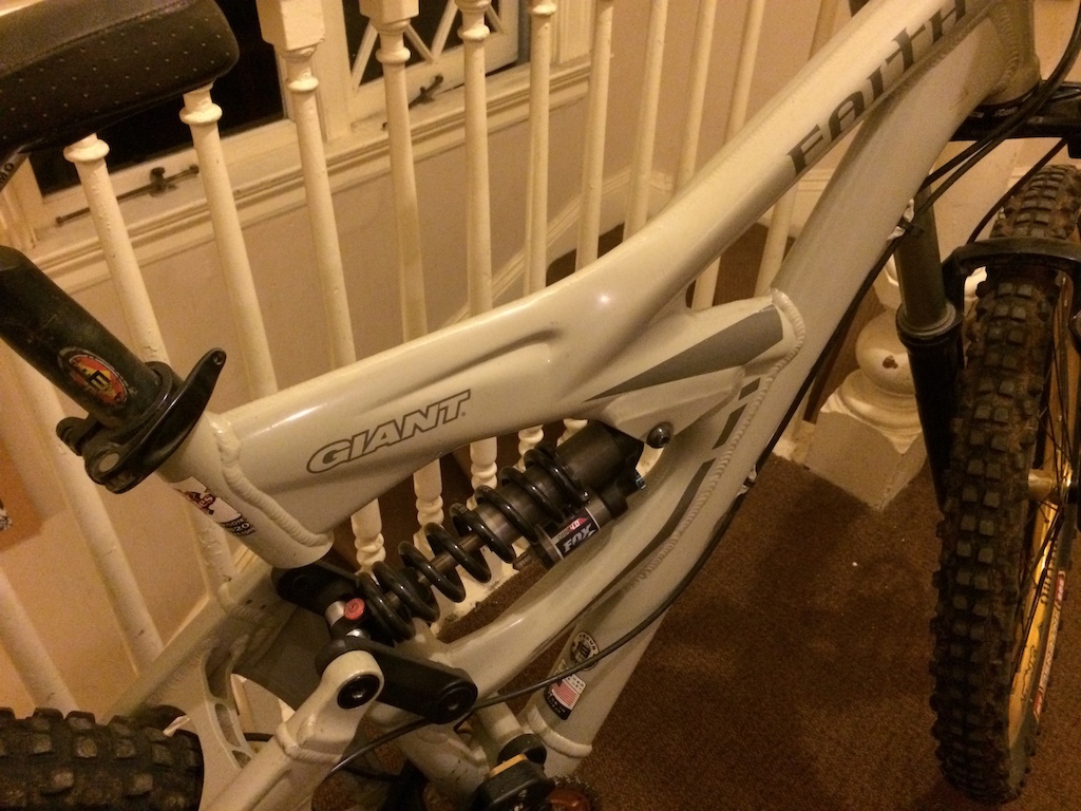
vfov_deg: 46.8
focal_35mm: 30
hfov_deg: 60.0
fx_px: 937
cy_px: 406
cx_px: 540
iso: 640
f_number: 2.2
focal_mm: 4.12
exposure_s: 1/15
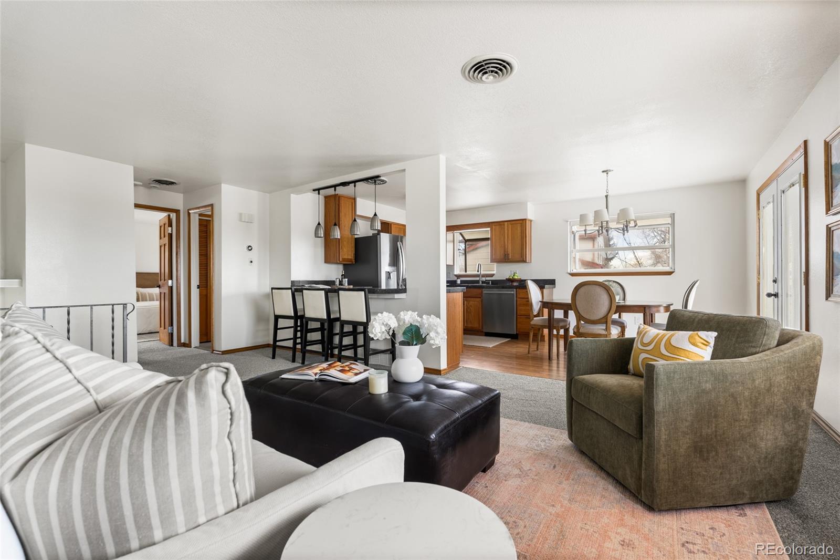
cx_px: 420
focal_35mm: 16
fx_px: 385
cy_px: 280
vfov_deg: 72.0
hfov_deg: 95.0
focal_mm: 16.5
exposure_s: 1
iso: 125
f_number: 8
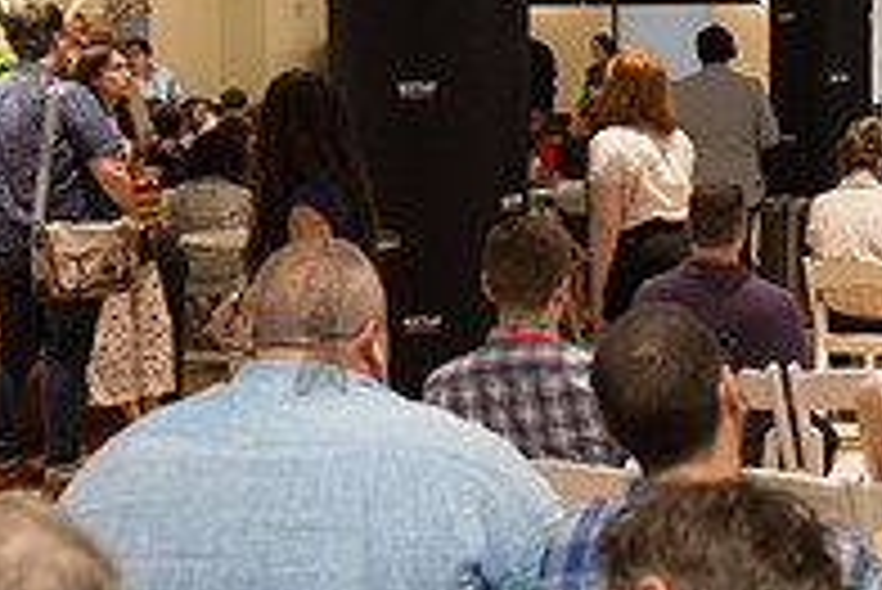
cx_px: 900
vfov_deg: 19.0
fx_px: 1741
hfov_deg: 26.7
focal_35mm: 71
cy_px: 97
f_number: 4
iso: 2500
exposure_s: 1/160
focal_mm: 24
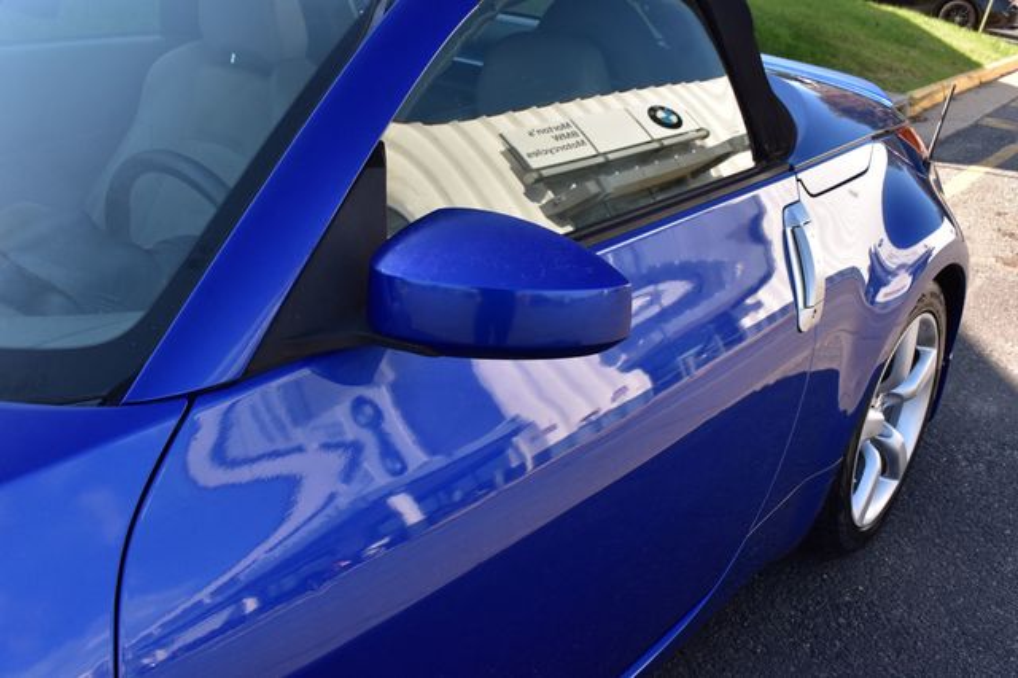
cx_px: 509
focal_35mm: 39
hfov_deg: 49.6
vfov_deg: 34.2
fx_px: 1102
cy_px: 339
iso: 400
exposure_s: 1/200
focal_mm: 26
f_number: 10
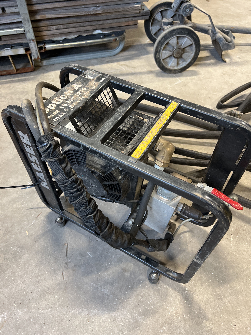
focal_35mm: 26
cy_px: 168
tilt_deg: -50.9
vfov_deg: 67.3
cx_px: 126
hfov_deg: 53.1
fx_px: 251
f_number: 1.5
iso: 160
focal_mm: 5.7
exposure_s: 1/60
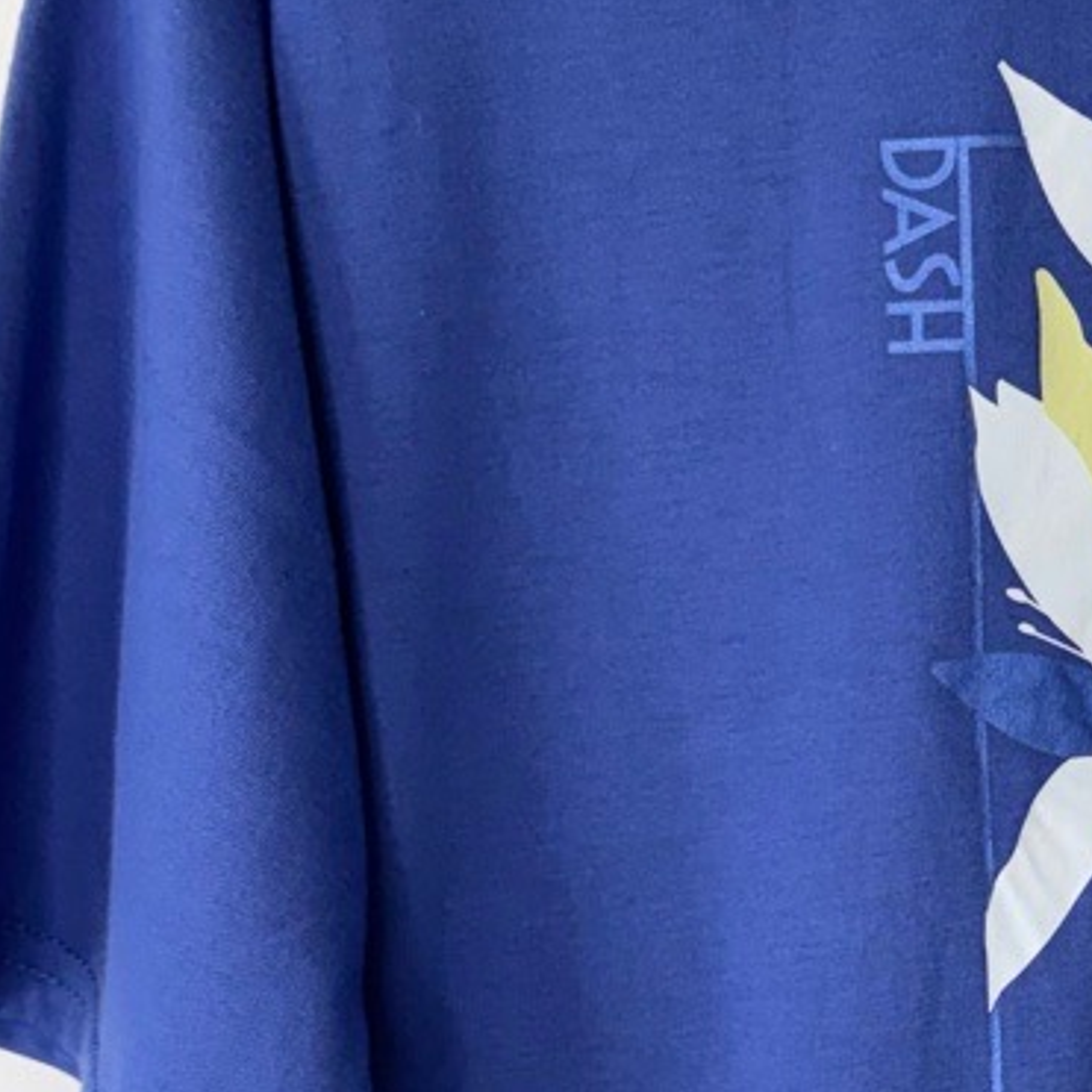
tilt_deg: -6.7
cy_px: 824
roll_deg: -0.3
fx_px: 3533
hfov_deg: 16.9
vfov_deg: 17.5
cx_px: 1242
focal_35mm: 99
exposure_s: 1/121
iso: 80
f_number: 1.6
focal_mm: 5.96
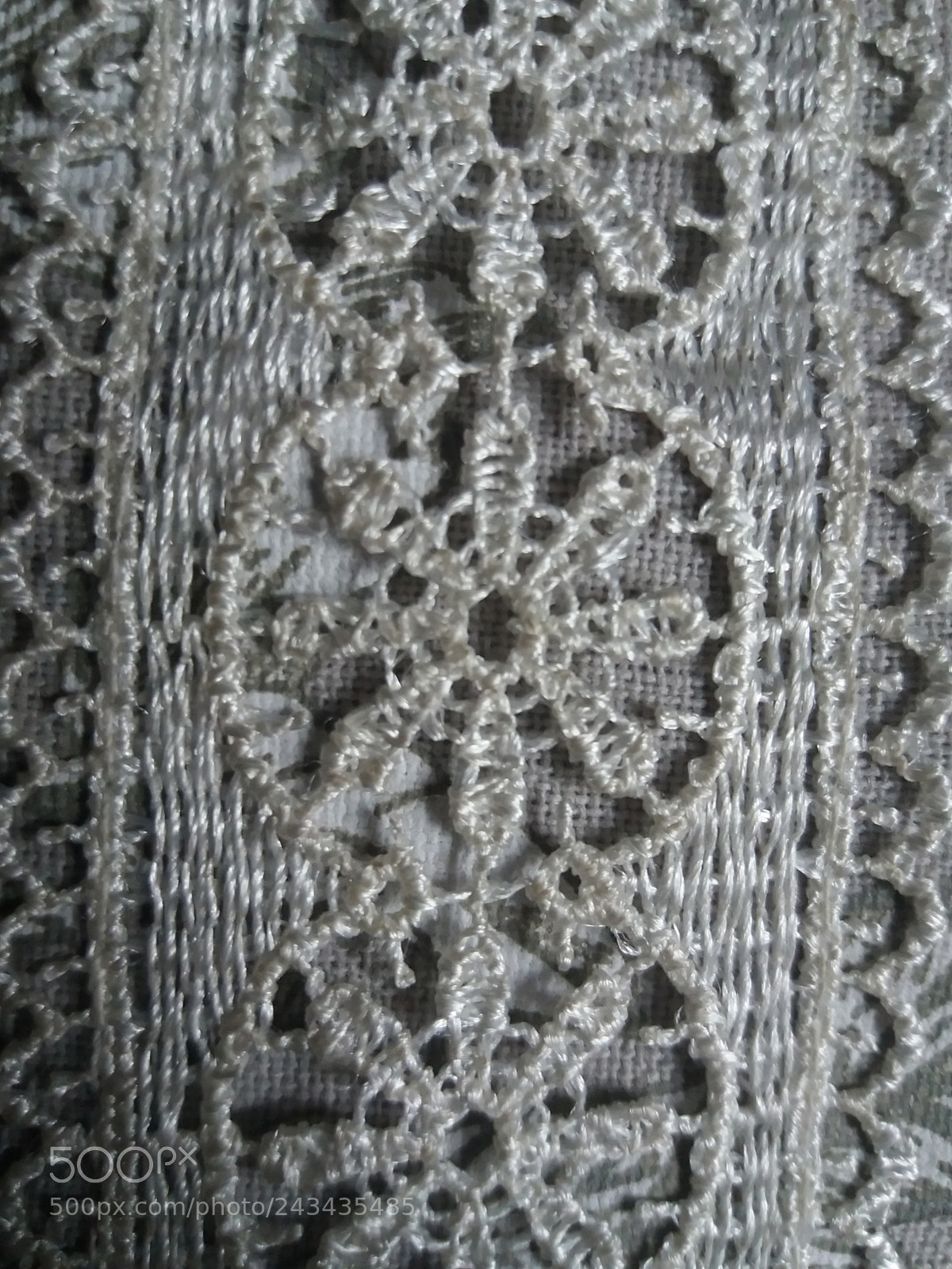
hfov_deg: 49.7
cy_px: 634
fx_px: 1027
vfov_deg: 63.4
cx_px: 476
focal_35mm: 28
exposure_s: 1/33
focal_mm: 3.7
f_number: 1.9
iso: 160
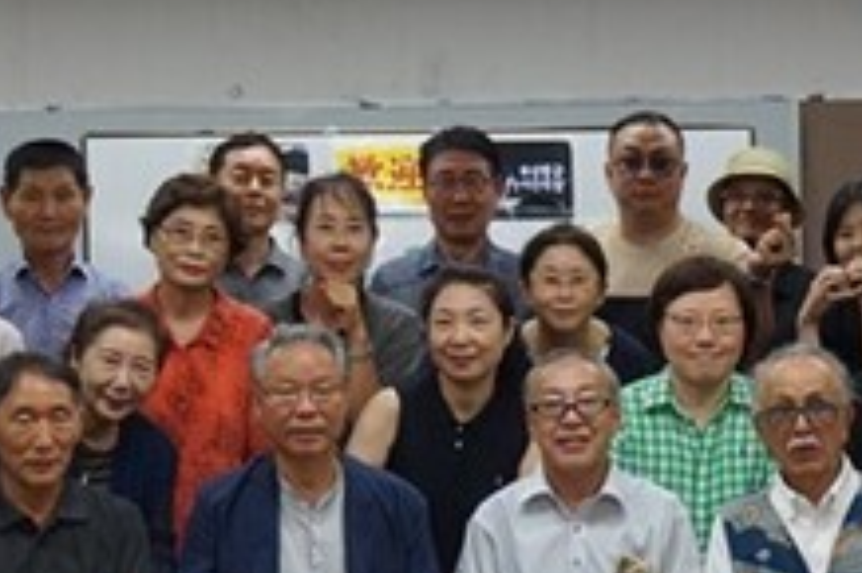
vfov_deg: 12.3
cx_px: 502
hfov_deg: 18.4
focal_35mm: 111
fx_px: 2665
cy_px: 348
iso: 1000
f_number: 4.5
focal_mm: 27
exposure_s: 1/160
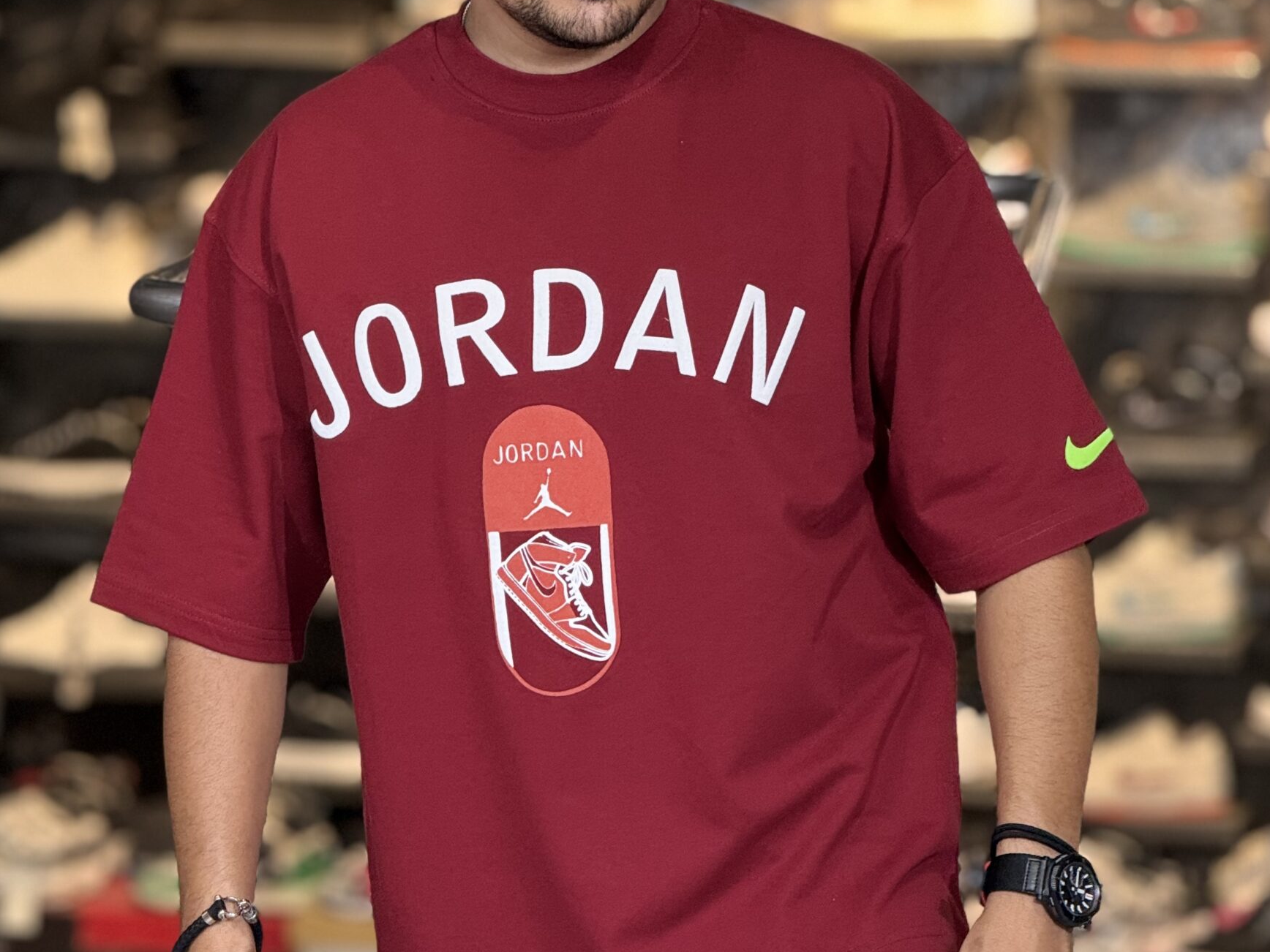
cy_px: 469
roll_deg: -1.2
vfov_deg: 8.4
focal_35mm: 177
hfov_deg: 11.2
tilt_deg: -6.5
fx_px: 6494
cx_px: 584
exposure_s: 1/100
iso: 200
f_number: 2.8
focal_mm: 15.66
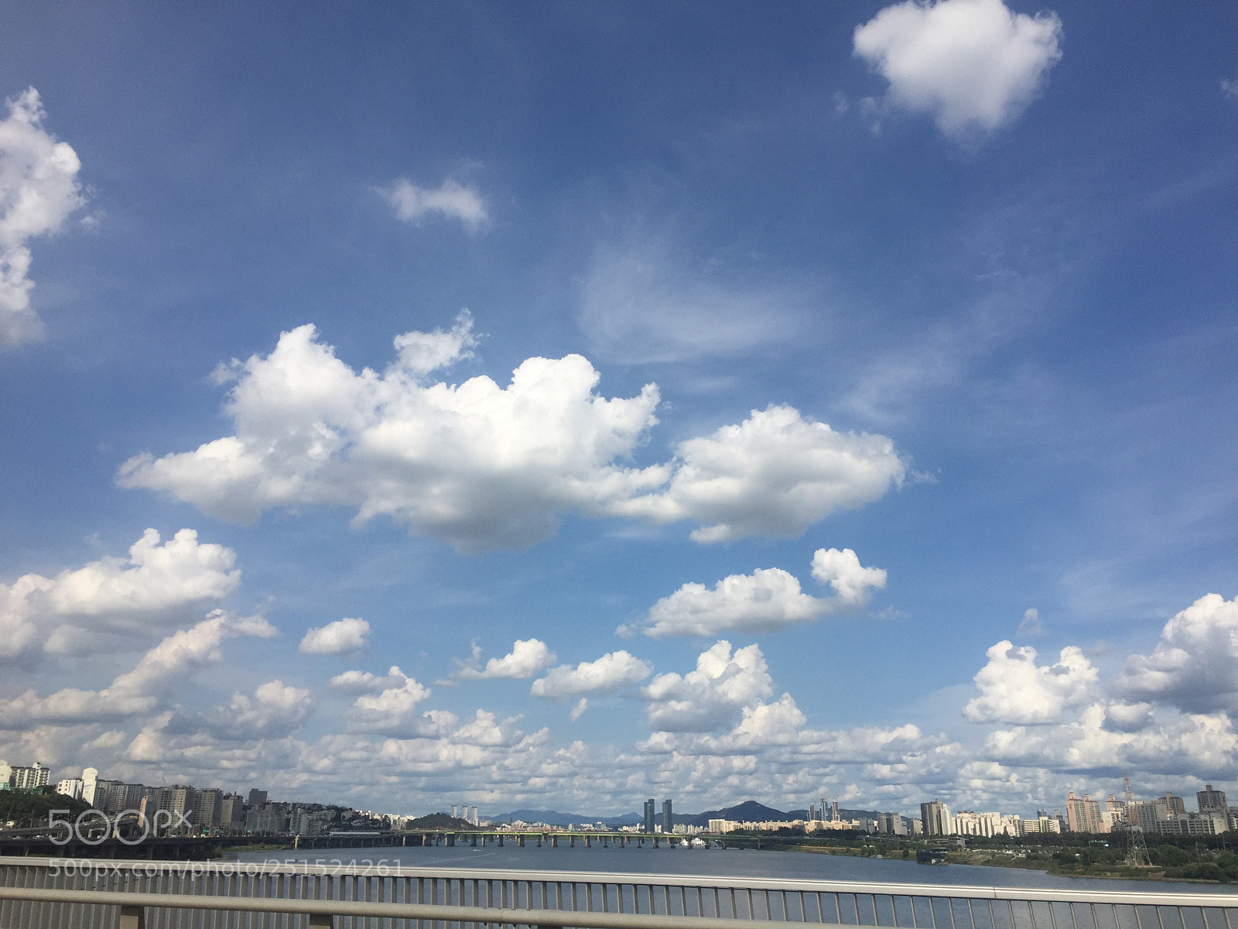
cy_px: 464
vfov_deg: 48.2
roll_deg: -1.8
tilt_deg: +20.5
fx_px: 1037
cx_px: 619
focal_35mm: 29
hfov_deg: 61.7
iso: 32
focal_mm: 4.15
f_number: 2.2
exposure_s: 1/4950
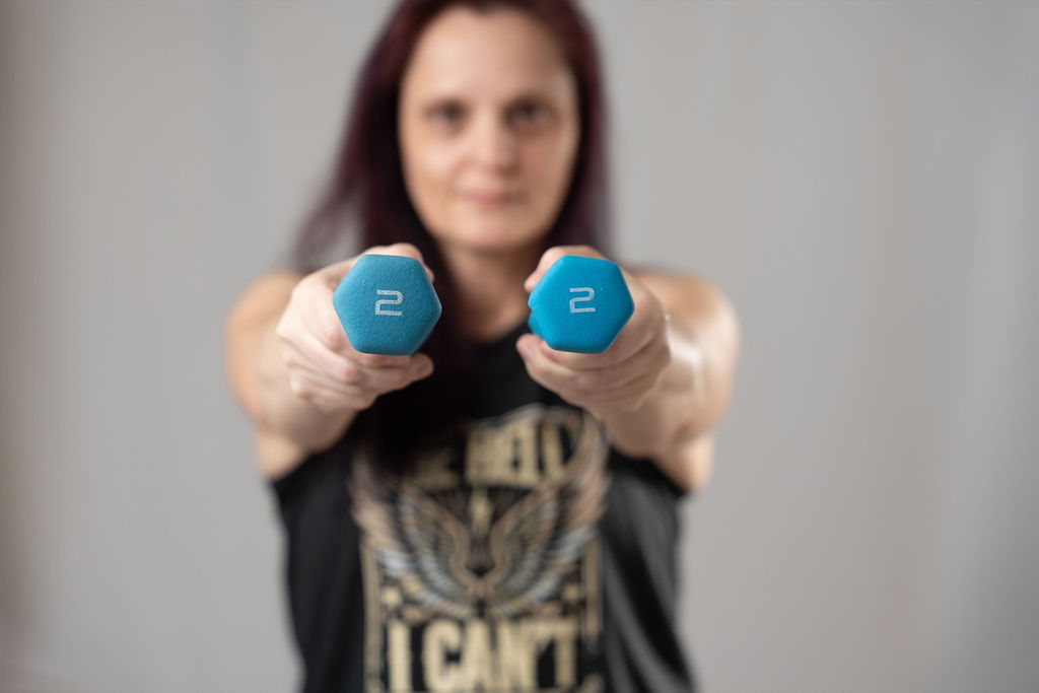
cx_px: 520
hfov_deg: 28.8
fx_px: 2020
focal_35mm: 70
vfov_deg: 19.5
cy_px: 346
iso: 500
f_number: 2.8
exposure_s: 1/200
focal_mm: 70
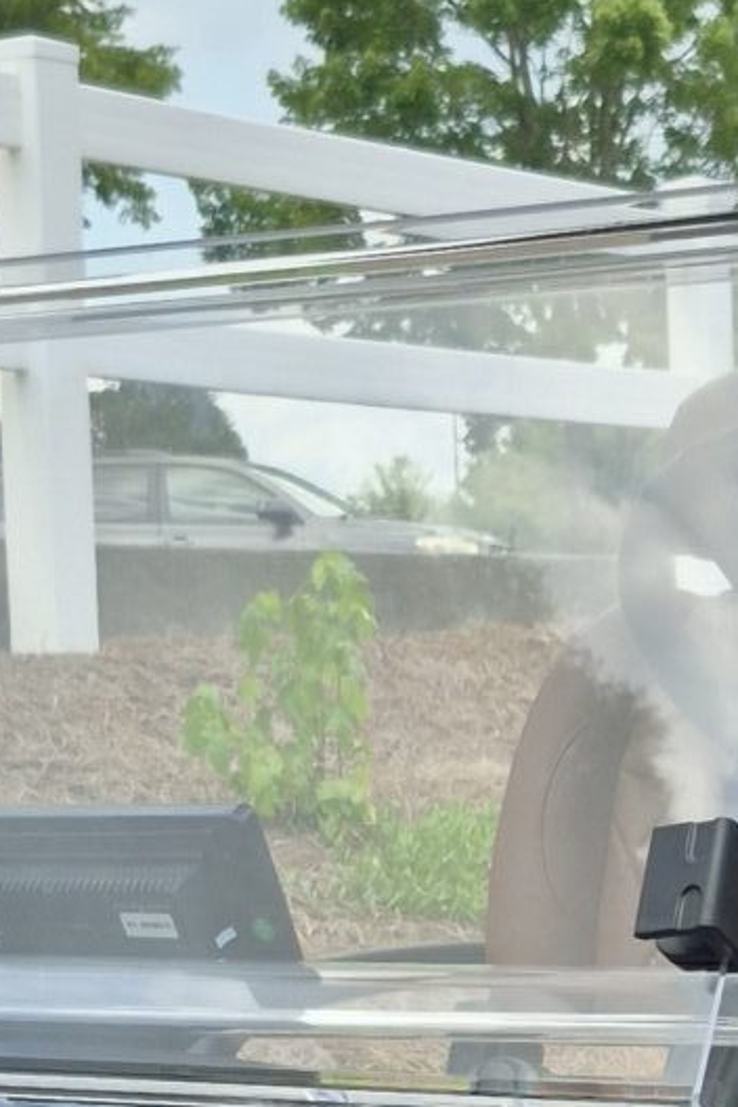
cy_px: 1233
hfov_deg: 11.8
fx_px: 3567
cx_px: 608
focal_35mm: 116
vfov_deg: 17.0
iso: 25
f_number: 1.8
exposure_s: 1/1680
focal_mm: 5.4
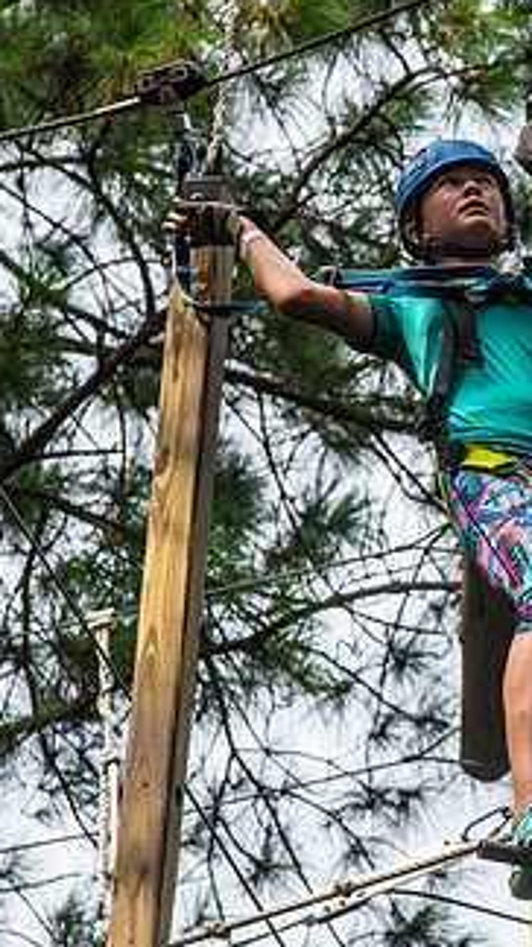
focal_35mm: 375
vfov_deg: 5.8
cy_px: 504
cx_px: 634
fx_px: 9414
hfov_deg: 3.2
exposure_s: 1/3200
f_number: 8
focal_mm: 200
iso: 1250
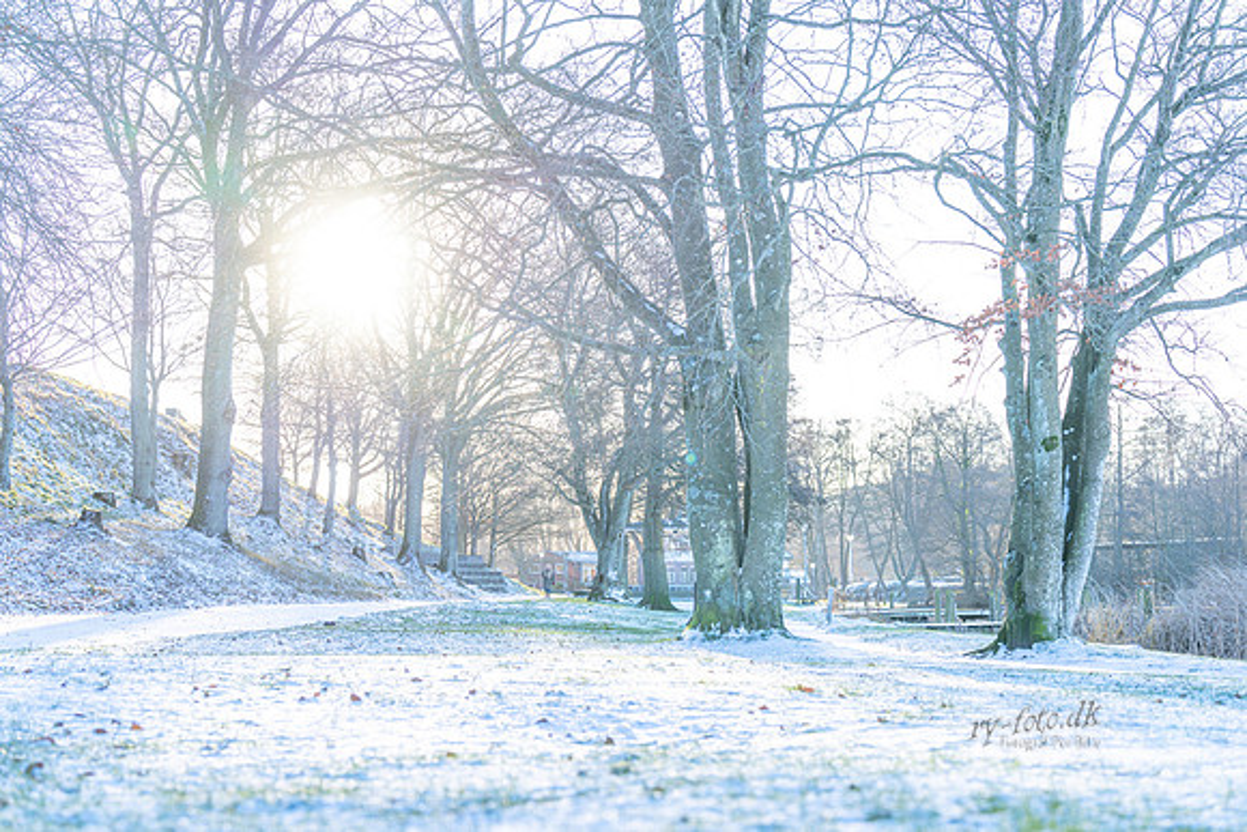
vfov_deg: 19.5
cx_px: 624
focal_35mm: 70
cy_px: 416
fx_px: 2425
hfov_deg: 28.8
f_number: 4.5
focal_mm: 70
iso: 160
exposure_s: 1/200
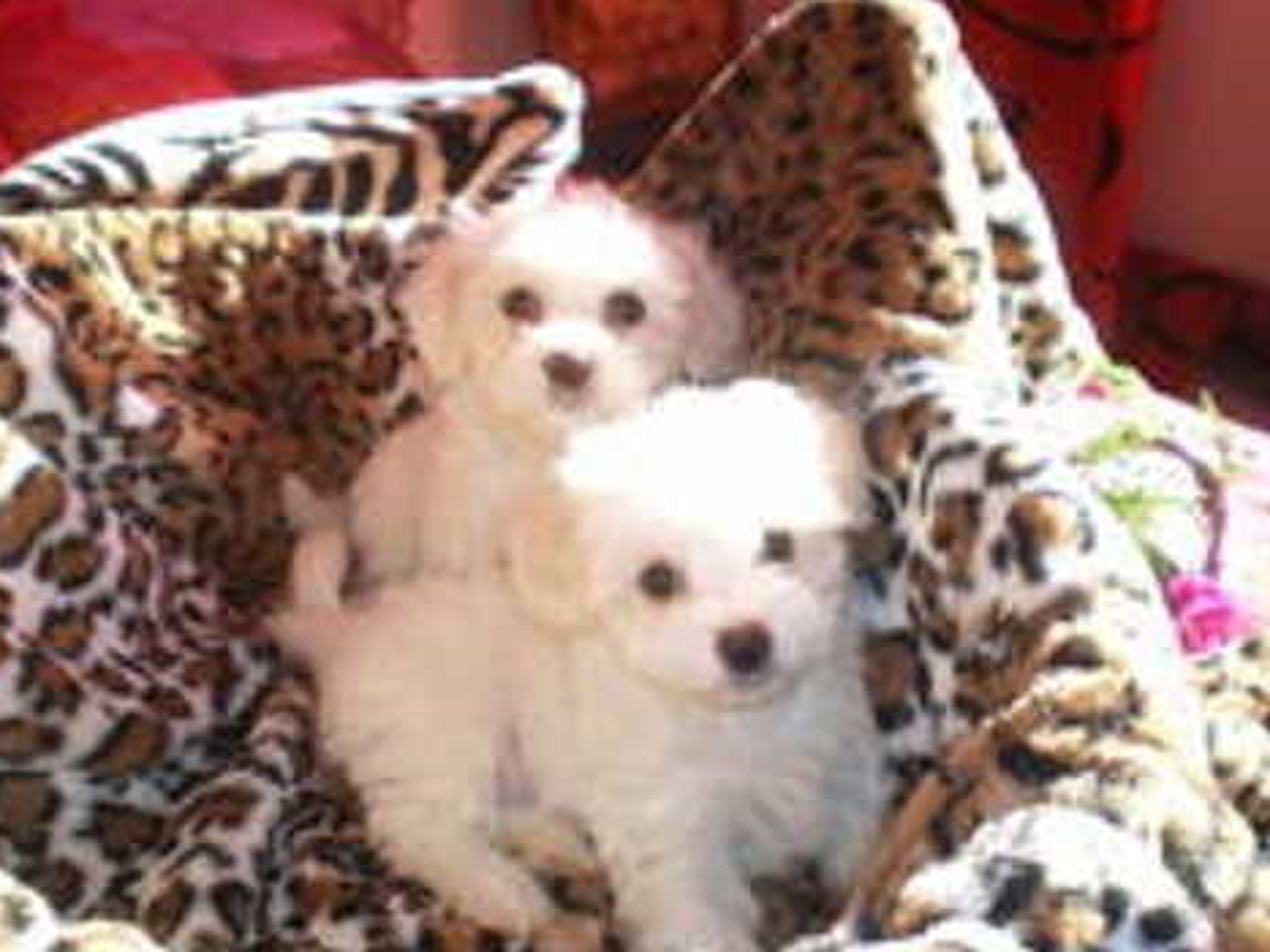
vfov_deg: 38.6
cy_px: 484
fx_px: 1357
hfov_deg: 50.1
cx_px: 620
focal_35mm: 37
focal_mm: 6.3
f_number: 3.1
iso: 250
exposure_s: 1/50
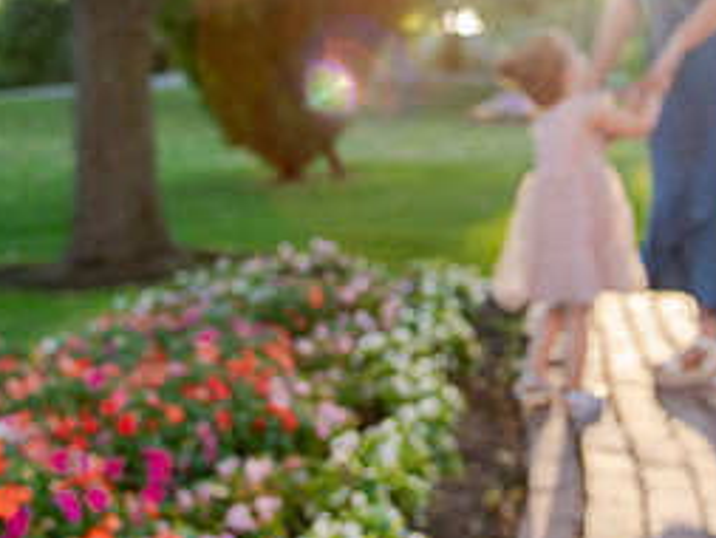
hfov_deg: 28.4
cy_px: -15
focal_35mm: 68
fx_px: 1407
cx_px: 462
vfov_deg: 20.8
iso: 640
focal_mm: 24
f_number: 4
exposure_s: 1/400
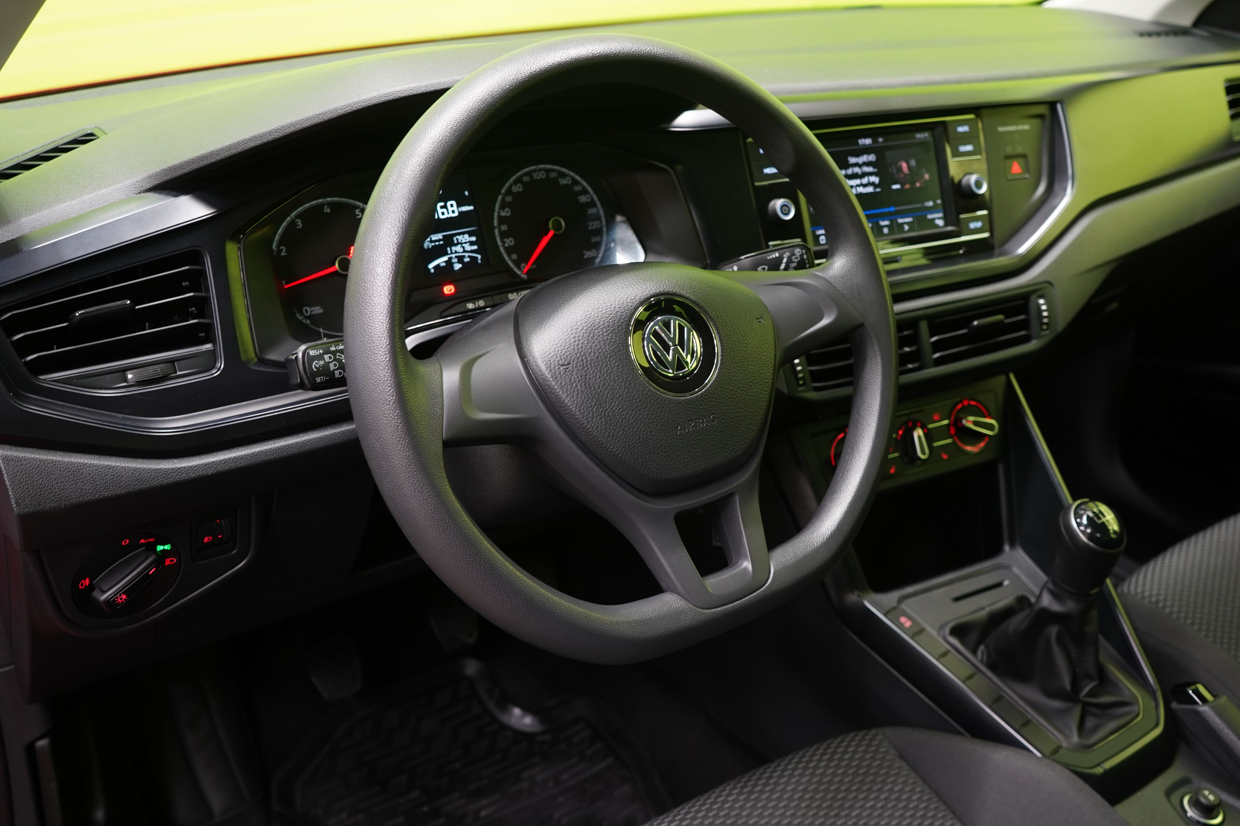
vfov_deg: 39.9
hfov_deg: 57.2
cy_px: 381
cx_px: 666
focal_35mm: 33
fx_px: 1137
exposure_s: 1/13
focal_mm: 29
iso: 1000
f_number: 5
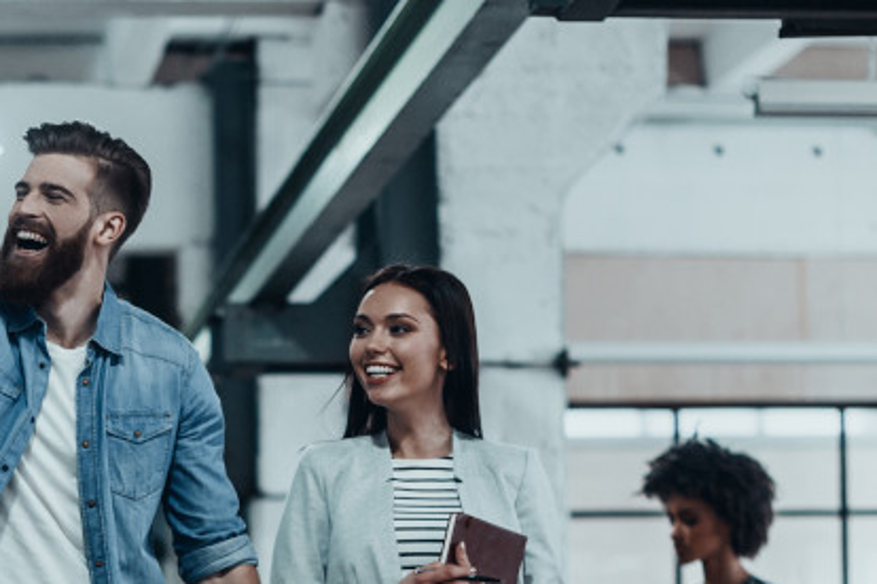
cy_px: 659
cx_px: 42
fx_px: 3532
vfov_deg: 9.4
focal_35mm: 145
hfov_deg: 14.0
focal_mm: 50
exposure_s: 1/100
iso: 500
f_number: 2
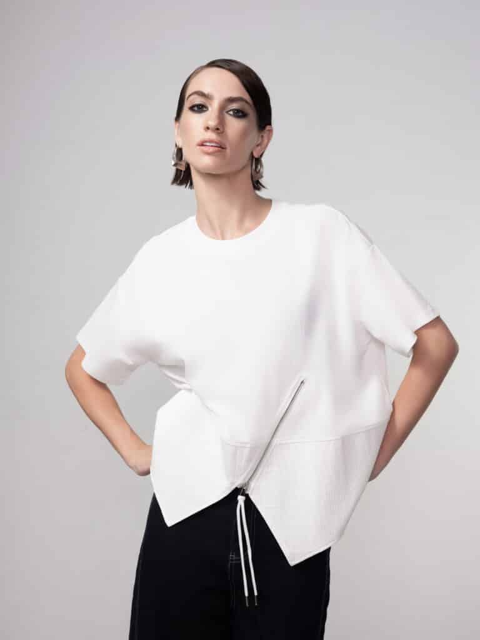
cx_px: 240
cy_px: 320
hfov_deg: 29.1
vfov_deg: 38.2
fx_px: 924
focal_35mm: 50
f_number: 10
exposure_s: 1/100
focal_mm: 63
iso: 250
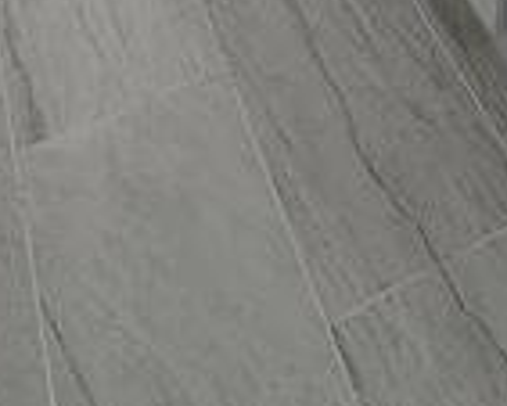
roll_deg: +1.3
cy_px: -719
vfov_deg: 12.7
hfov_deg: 30.3
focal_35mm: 62
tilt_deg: -11.4
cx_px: 180
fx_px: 931
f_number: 2.2
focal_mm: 2.22
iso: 125
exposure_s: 1/120
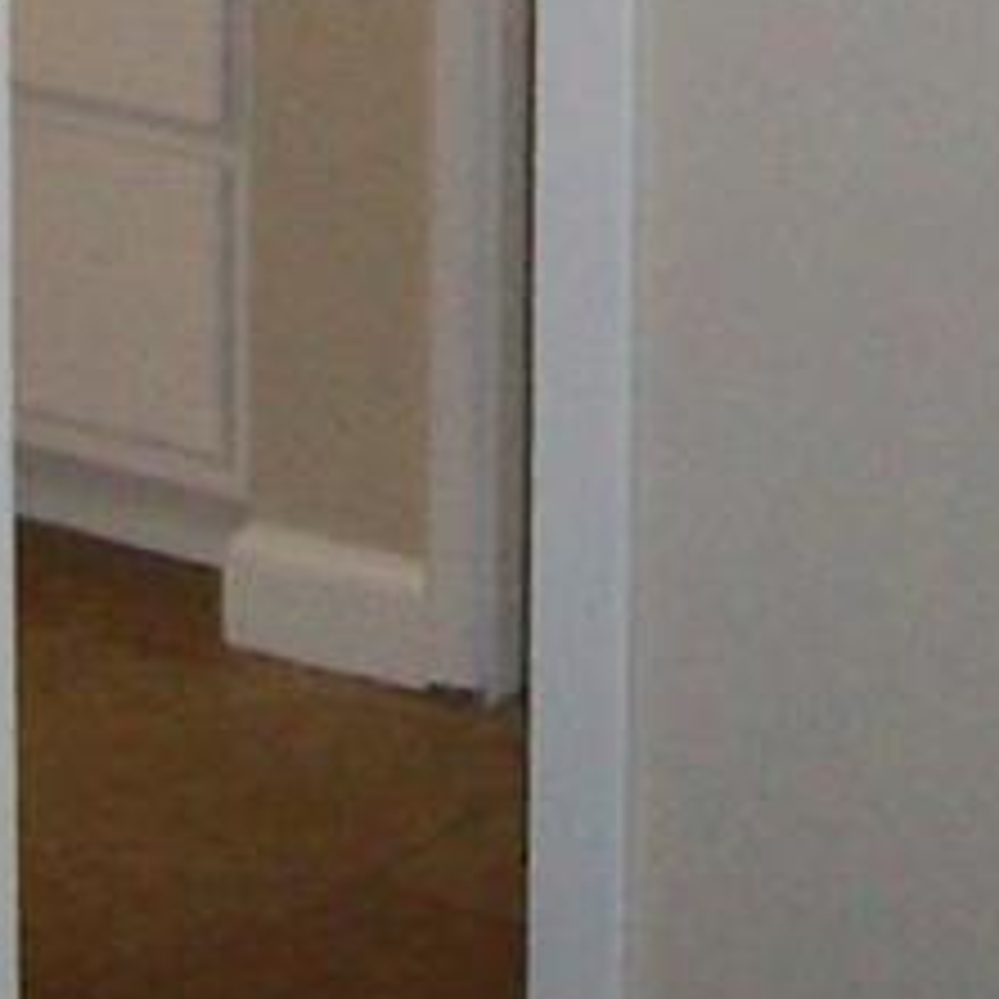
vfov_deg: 7.8
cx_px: 680
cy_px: -1314
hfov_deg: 8.4
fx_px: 6824
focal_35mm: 209
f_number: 2.8
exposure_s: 1/40
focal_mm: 5.8
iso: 200
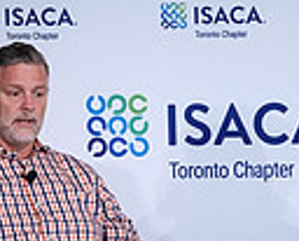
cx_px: -51
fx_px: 5880
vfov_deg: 2.3
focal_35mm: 663
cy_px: 380
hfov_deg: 2.9
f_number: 2.8
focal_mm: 87.1
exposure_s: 1/100
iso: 800
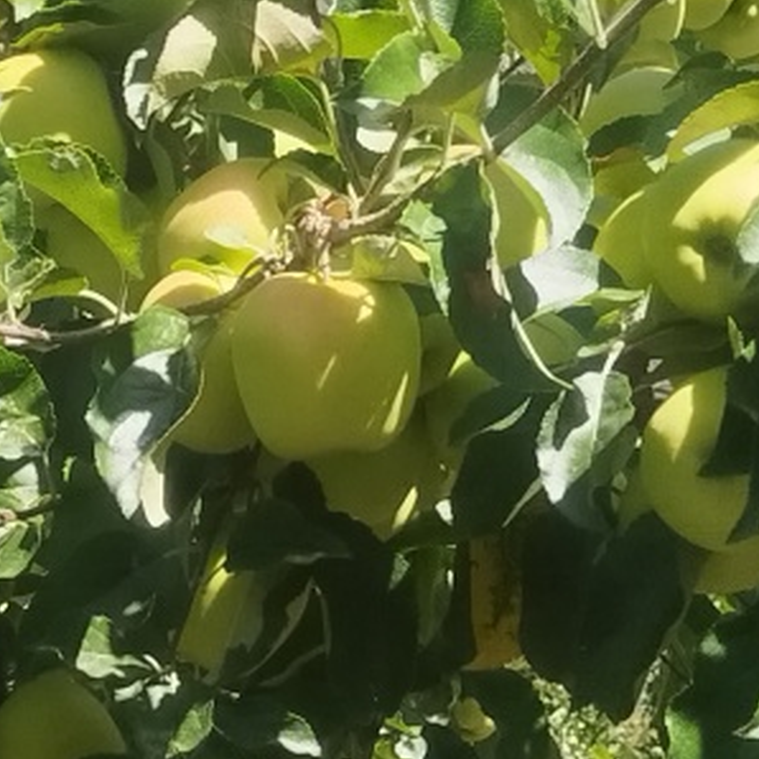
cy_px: 428
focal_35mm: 121
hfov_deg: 14.2
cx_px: 3
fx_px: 3002
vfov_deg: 14.4
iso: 100
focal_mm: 4.95
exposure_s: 1/795
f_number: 1.9
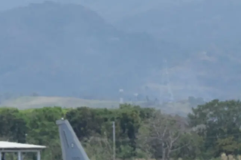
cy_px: 219
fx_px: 4164
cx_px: 301
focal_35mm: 622
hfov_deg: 3.3
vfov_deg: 2.2
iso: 800
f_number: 11
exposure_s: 1/1250
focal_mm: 210
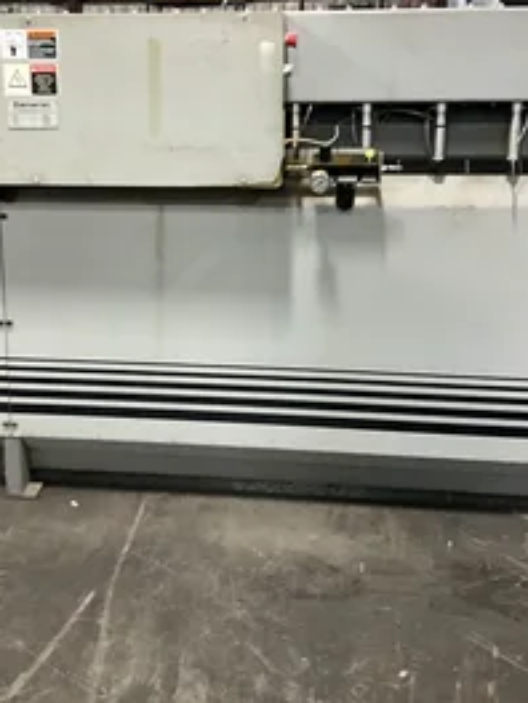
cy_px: 237
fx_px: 895
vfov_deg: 42.4
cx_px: 184
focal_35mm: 44
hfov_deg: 32.6
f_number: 1.8
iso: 320
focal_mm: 3
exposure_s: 1/35
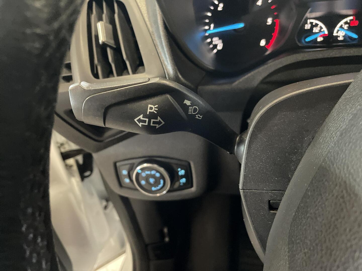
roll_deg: +11.0
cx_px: 181
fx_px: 272
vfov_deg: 53.1
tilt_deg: -35.7
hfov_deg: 67.3
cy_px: 136
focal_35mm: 26
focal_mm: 4.2
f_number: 1.6
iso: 800
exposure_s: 1/25
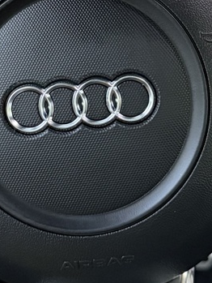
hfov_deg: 12.3
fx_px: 987
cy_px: -30
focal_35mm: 121
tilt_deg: -20.2
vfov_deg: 15.8
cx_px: 112
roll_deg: -0.4
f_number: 1.78
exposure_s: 1/40
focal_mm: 6.76
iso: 1000
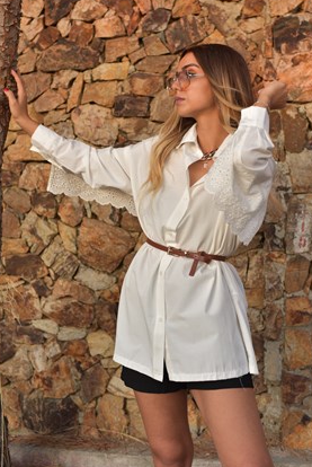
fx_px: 726
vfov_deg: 35.6
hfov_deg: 24.2
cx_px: 159
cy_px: 209
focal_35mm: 56
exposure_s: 1/320
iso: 1000
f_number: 3.2
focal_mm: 50
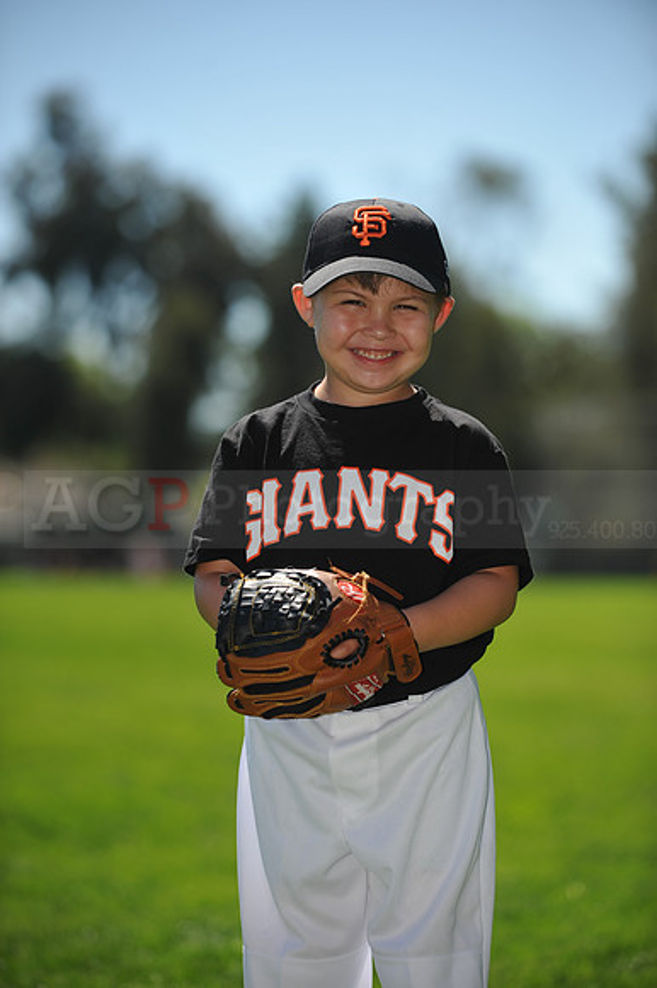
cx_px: 328
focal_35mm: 145
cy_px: 494
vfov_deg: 14.2
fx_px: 3974
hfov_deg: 9.5
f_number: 4
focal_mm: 145
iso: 200
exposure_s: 1/2000
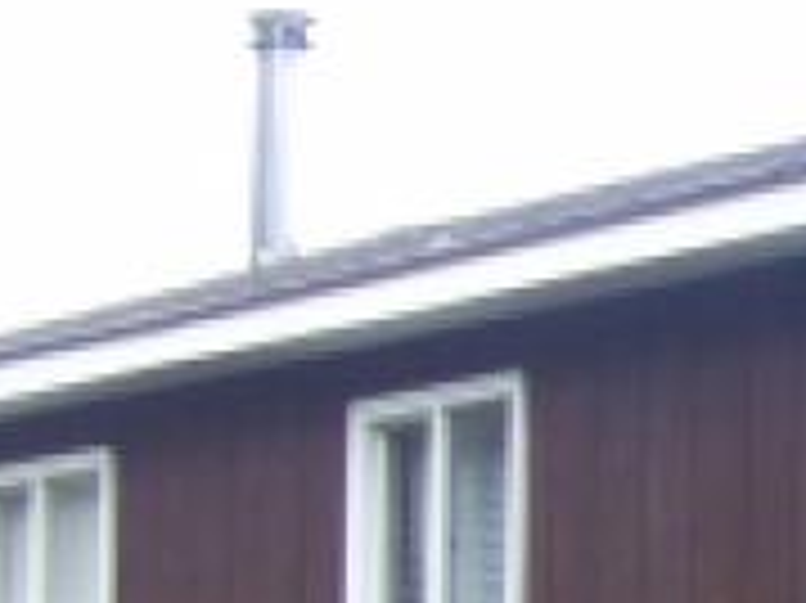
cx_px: 1459
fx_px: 4793
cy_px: 875
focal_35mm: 206
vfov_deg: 7.1
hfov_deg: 9.2
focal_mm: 5.85
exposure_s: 1/50
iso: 64
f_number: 2.8
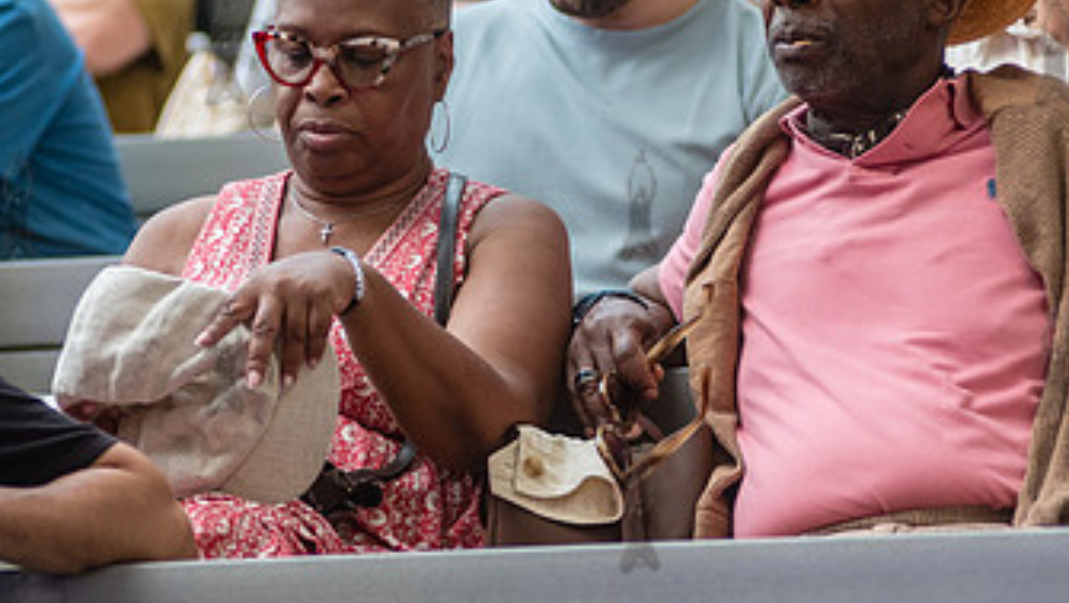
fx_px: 8793
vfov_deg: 3.9
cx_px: 549
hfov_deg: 7.0
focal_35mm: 310
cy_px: 259
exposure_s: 1/200
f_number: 2.8
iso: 1600
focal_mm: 155
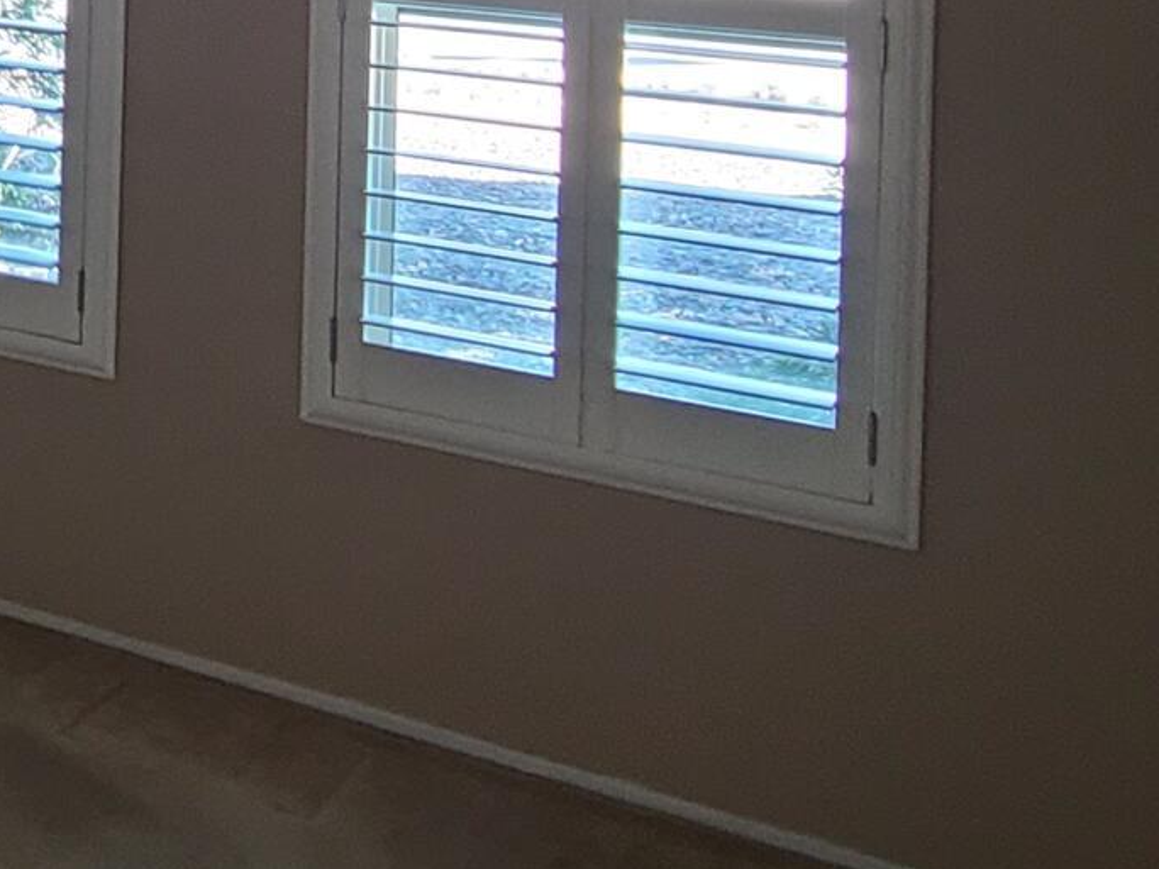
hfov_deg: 27.2
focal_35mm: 57
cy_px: -186
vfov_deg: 23.4
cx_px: -420
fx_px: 1908
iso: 200
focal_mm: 2.2
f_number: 2.2
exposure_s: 1/60
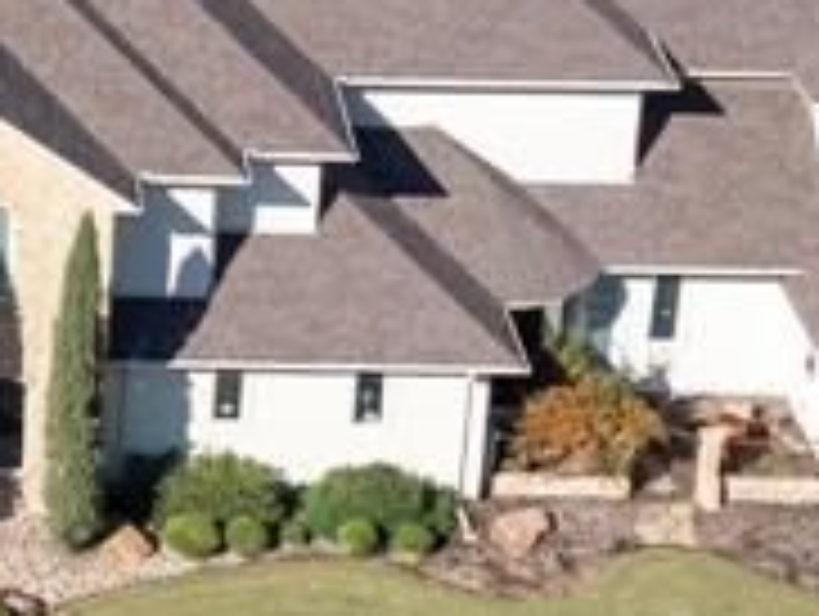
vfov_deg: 11.0
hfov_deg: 14.3
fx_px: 3198
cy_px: 238
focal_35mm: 135
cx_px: -50
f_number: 1.7
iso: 130
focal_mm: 6.72
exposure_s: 1/4000
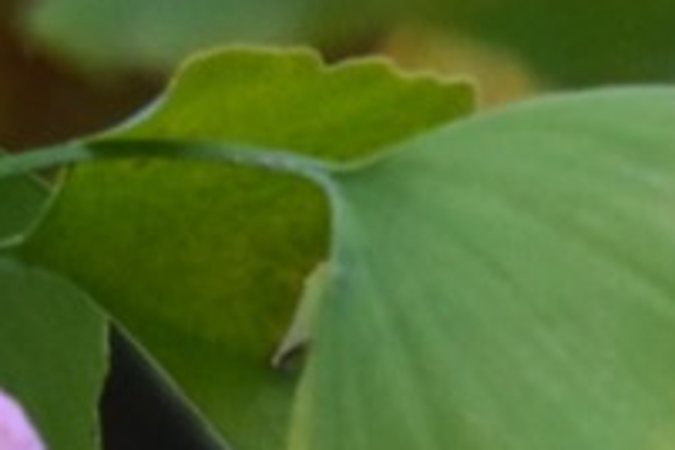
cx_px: -924
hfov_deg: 0.6
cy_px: -495
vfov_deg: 0.4
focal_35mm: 3209
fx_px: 60164
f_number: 8
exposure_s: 1/100
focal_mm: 390
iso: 3200
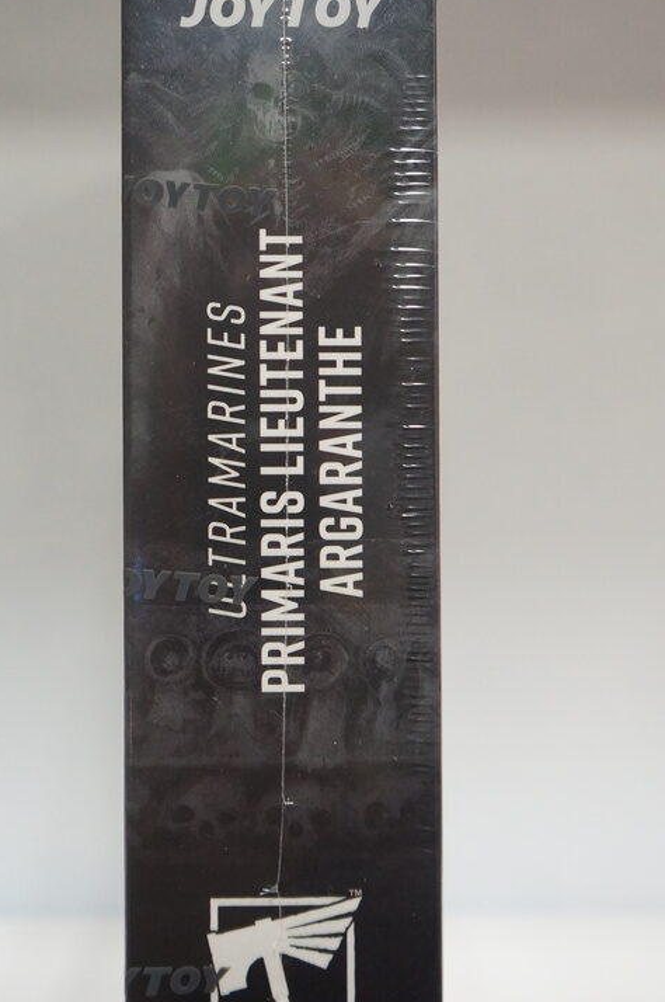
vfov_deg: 35.3
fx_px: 1576
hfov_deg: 23.8
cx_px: 303
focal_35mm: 57
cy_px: 502
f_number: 4
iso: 1250
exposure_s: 1/60
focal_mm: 27
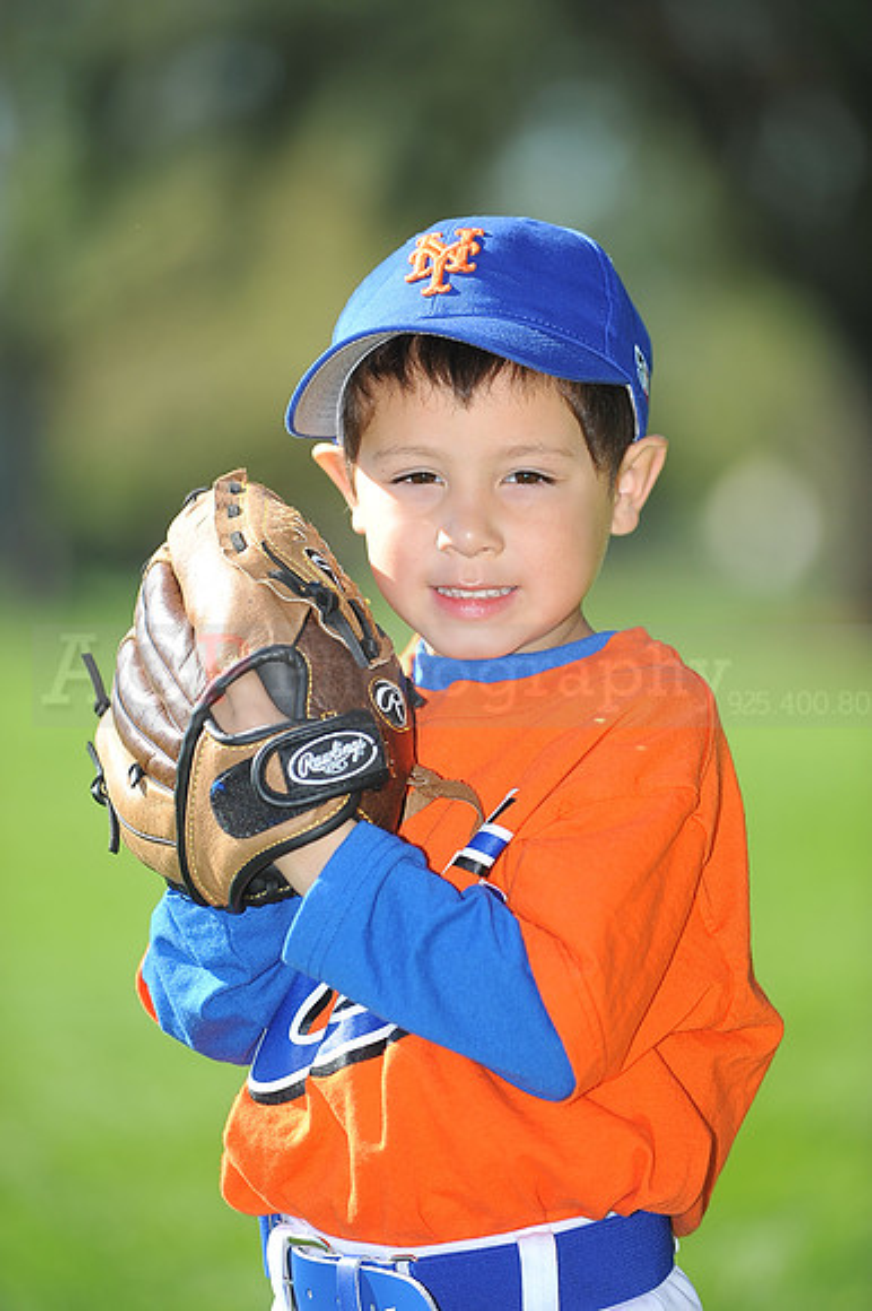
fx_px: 7275
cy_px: 656
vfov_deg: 10.3
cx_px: 436
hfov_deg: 6.9
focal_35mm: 200
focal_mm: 200
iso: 200
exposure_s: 1/800
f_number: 4
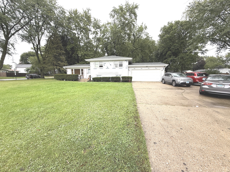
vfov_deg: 85.7
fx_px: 93
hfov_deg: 102.1
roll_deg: +1.0
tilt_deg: -6.7
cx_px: 115
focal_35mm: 14
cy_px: 86
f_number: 2.2
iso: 50
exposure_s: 1/220
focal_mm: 2.22
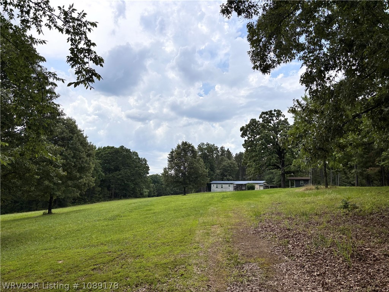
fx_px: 292
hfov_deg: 67.3
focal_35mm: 26
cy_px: 146
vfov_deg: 53.1
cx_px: 194
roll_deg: -2.2
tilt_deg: +9.4
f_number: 1.6
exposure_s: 1/4082
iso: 50
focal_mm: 5.96
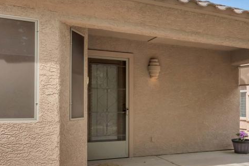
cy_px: 98
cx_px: 181
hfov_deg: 46.1
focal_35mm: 41
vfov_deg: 32.6
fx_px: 284
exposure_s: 1/400
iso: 400
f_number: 10
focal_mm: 17
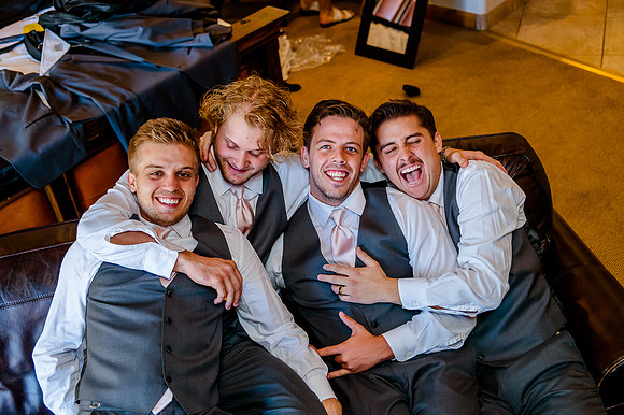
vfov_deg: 28.0
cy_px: 208
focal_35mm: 48
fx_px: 831
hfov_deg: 41.1
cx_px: 312
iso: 1600
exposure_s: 1/200
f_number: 4
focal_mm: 48
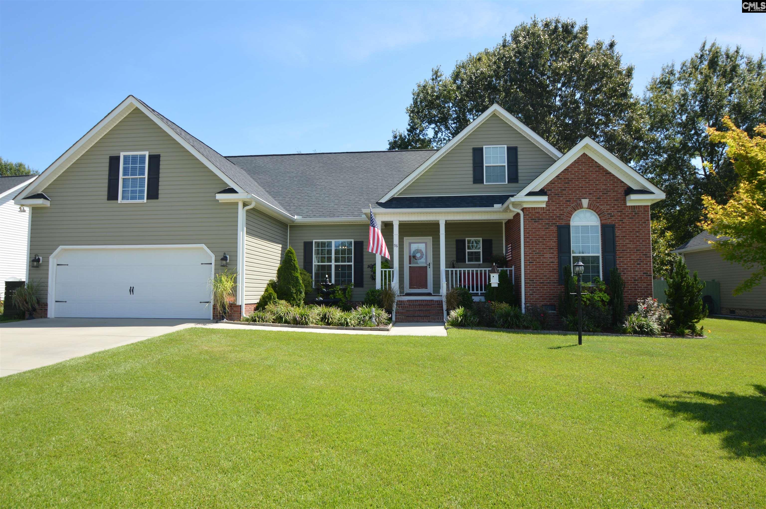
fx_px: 446
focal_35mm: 21
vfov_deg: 59.4
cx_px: 383
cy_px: 254
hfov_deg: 81.3
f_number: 6.3
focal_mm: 14
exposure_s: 1/160
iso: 100
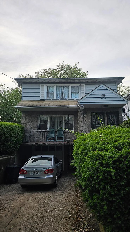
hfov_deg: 44.3
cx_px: 73
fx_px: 159
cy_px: 116
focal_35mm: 26
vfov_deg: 71.9
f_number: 1.7
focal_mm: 6.3
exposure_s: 1/207
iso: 32
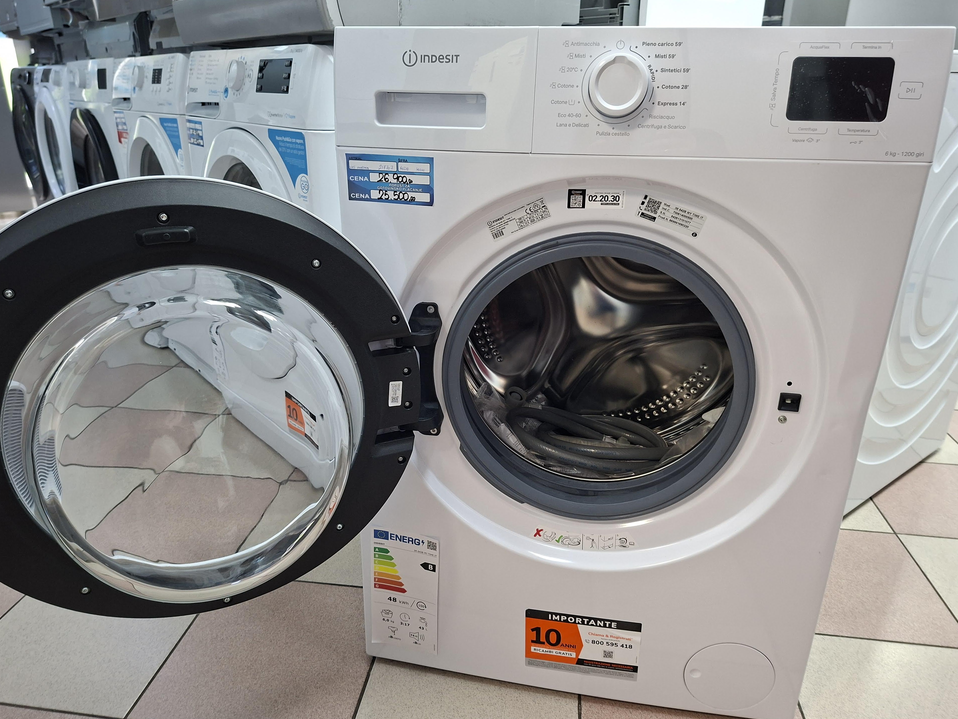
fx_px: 664
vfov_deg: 56.8
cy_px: 368
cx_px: 473
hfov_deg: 71.6
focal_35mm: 24
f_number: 1.8
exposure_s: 1/33
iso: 320
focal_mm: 5.54
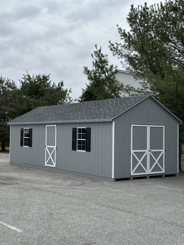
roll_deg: +0.8
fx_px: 340
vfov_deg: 39.7
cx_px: 92
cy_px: 122
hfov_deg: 30.3
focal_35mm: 48
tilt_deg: +4.1
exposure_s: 1/2890
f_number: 1.78
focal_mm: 6.86
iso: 64
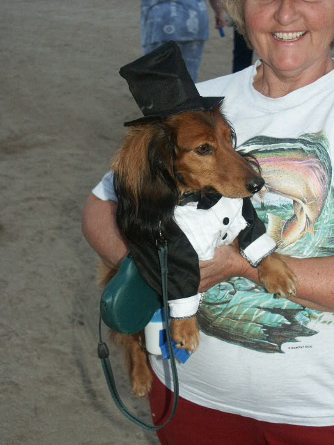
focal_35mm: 55
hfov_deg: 26.6
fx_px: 708
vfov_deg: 34.9
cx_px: 167
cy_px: 222
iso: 200
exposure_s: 1/45
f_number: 3.5
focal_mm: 14.32
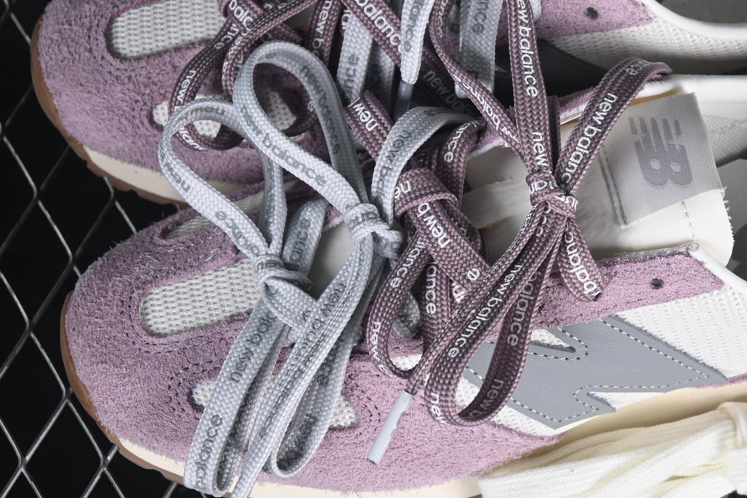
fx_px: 2656
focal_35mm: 128
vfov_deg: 10.7
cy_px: 136
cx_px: 514
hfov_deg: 16.0
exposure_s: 1/80
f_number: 7.1
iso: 160
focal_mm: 50
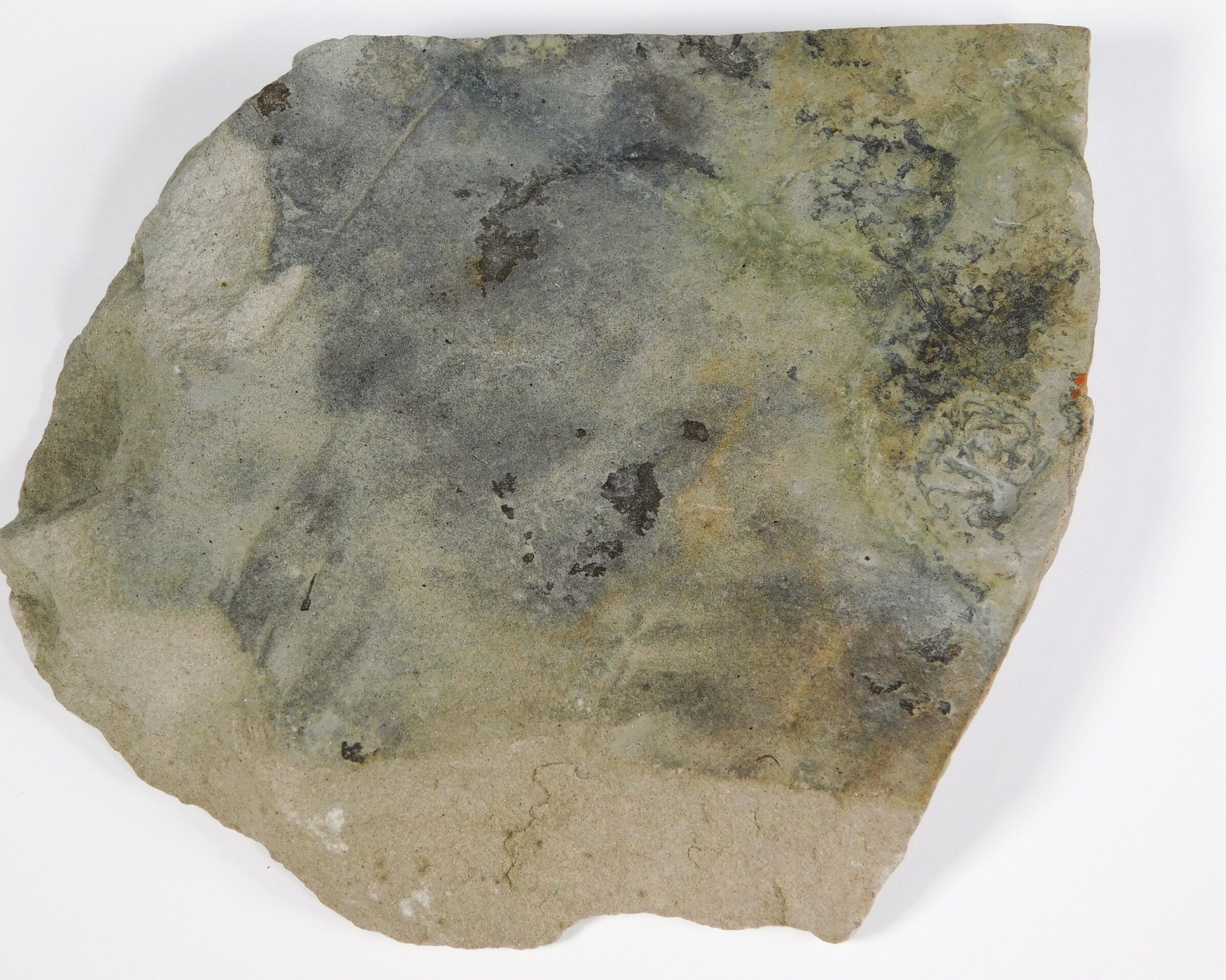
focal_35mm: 95
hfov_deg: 20.2
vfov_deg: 16.2
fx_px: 3447
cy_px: 489
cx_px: 582
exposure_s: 1/125
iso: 125
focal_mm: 16.1
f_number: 4.5
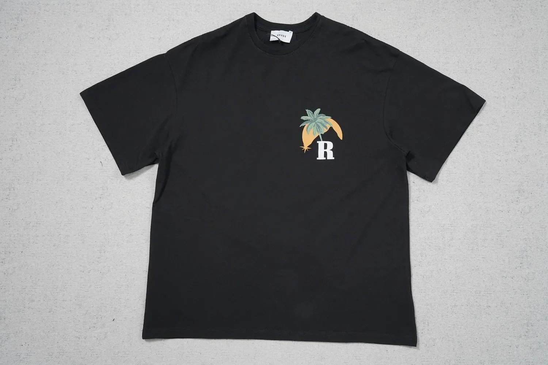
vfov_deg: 37.9
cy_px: 182
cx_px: 274
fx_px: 533
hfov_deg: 54.4
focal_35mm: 35
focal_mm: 35
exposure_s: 1/100
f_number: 10
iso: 1600
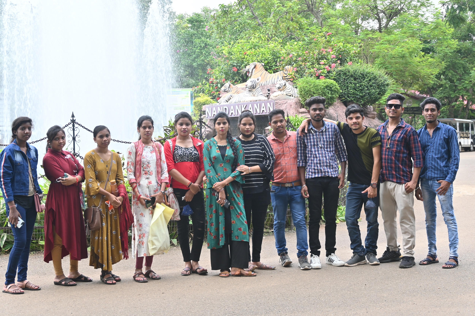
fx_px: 732
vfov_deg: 24.4
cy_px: 158
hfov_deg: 35.9
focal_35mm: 56
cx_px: 238
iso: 100
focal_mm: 37
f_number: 5.6
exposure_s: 1/125
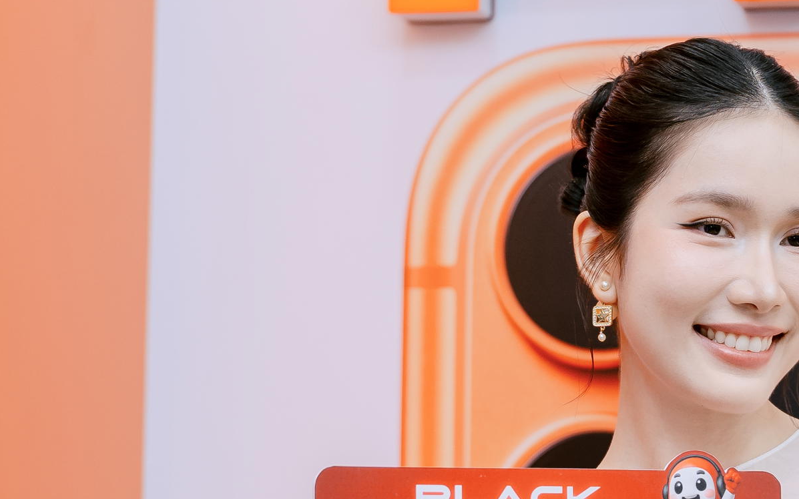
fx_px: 2663
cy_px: 226
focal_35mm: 122
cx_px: 767
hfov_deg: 16.8
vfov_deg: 10.7
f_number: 2.8
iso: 400
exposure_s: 1/200
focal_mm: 37.4
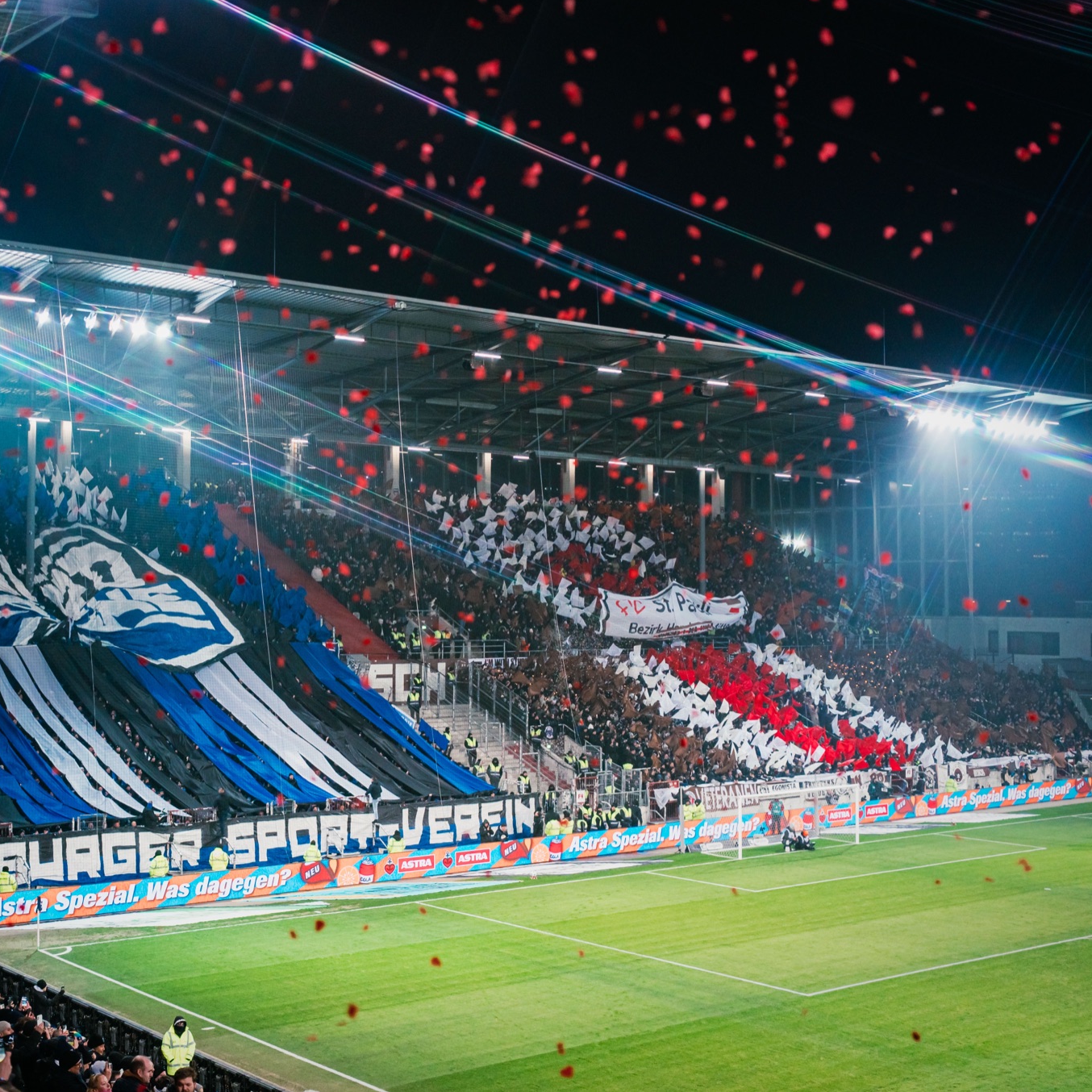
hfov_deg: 37.1
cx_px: 347
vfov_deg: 37.6
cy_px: 542
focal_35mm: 45
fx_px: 1606
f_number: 2
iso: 2500
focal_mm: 35
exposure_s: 1/1250
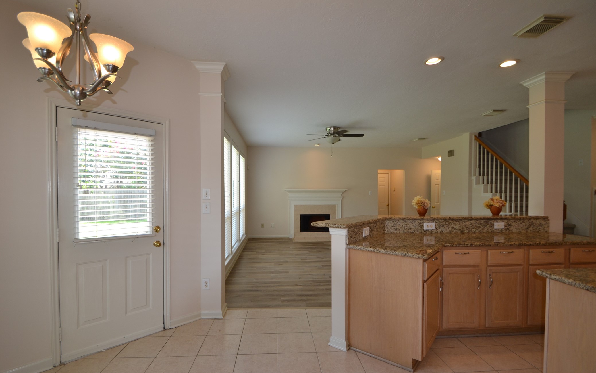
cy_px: 198
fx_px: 260
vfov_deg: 71.2
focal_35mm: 16
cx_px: 293
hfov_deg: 97.8
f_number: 4
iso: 220
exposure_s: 1/125
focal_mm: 10
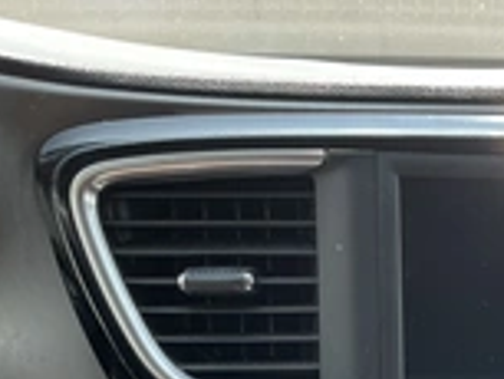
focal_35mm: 73
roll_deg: -0.4
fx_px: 1064
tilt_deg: -19.9
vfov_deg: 19.2
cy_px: 438
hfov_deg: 24.9
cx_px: 544
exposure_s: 1/122
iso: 20
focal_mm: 3
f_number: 1.8
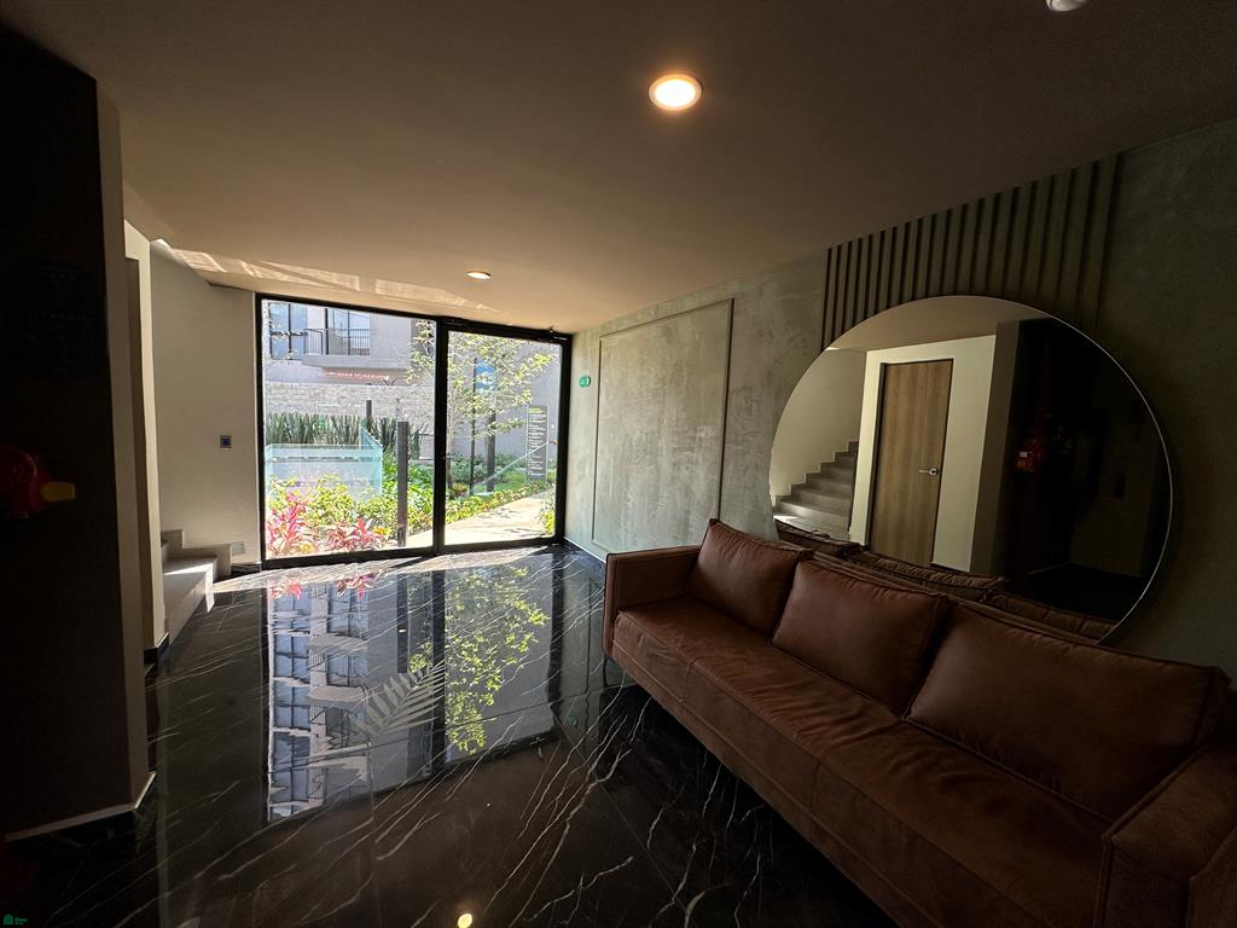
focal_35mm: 14
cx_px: 618
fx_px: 500
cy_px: 464
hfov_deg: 102.1
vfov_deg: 85.7
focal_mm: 2.22
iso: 40
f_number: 2.2
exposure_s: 1/229
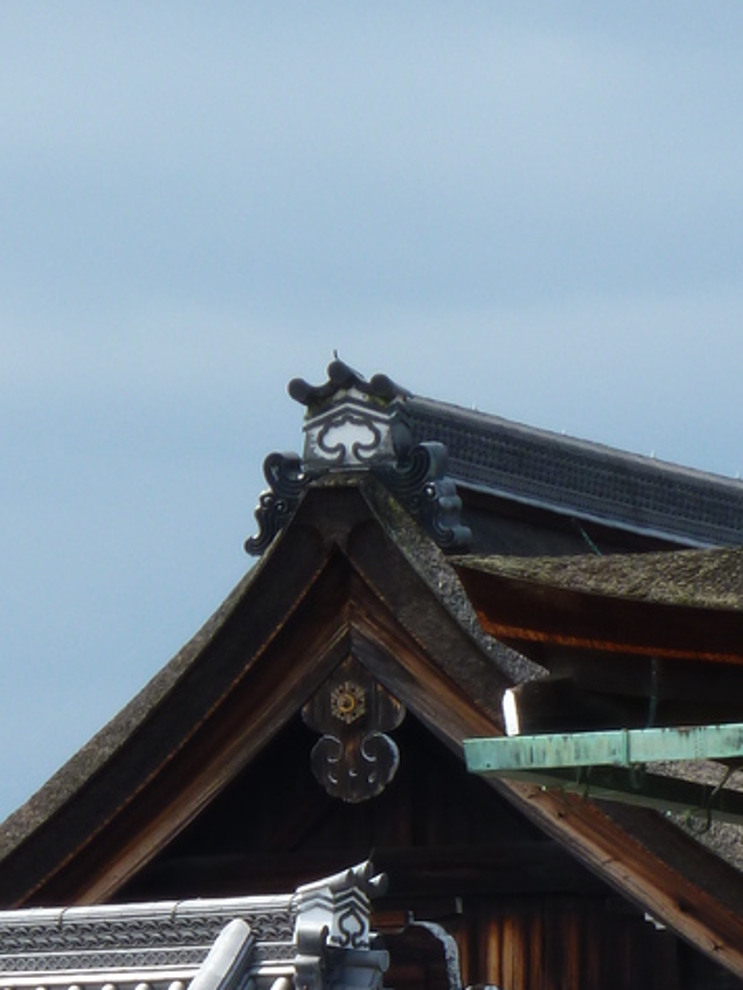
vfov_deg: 4.6
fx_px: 12192
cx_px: 287
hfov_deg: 3.5
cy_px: 1244
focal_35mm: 426
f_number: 4.5
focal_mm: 27.8
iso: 80
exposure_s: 1/250
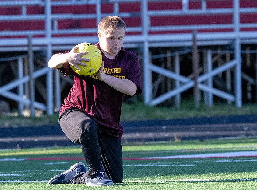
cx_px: 126
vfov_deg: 2.8
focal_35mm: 525
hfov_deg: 3.8
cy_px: 155
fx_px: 3872
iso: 4000
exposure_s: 1/4000
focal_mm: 200
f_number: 4.5
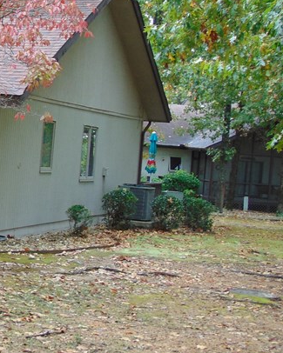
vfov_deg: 20.0
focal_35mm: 96
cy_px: 171
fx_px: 1005
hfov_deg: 15.4
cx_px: -72
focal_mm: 6.9
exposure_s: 1/50
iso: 80
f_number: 3.3
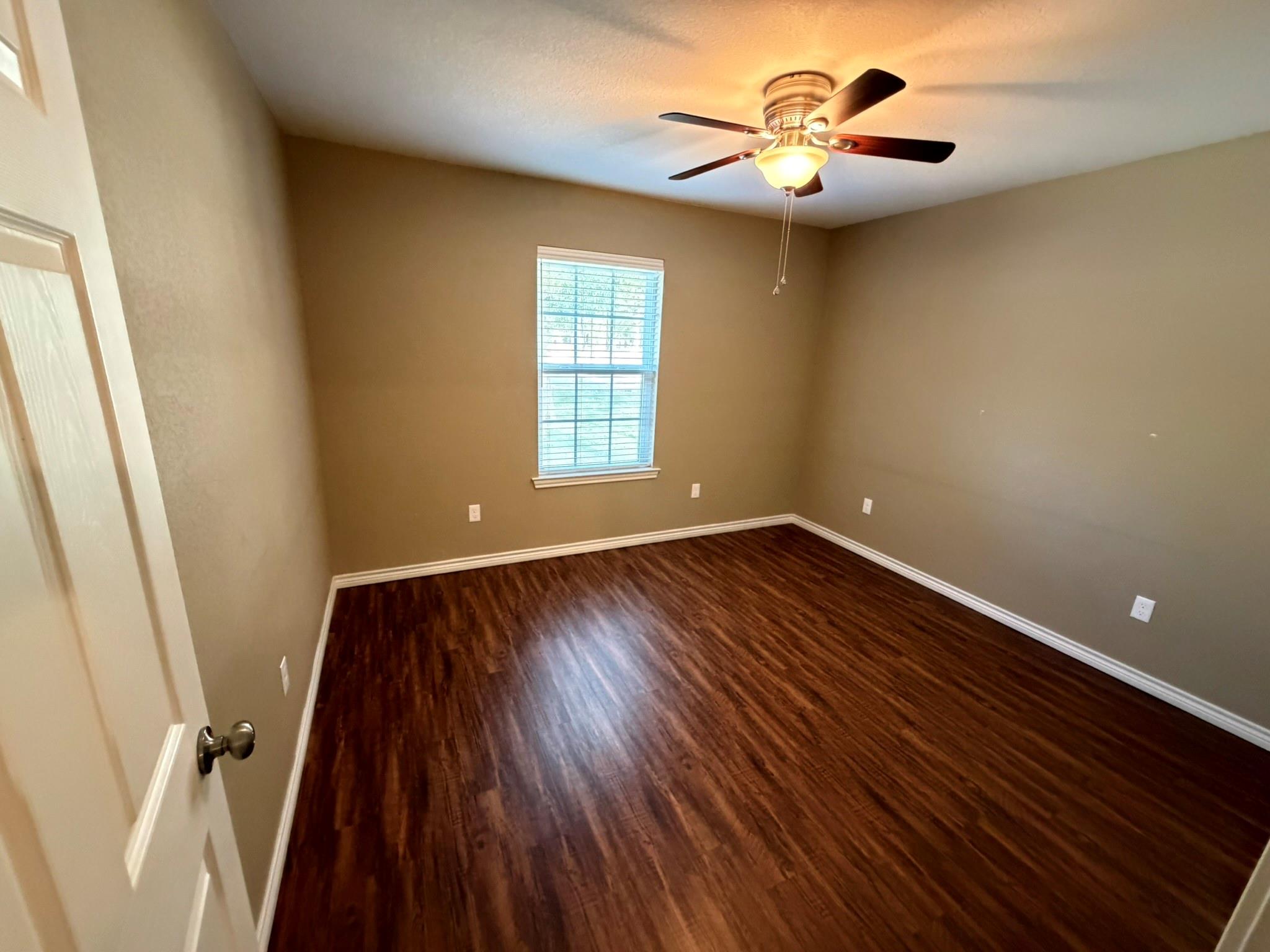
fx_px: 514
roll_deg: -2.1
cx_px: 635
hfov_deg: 102.1
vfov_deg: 85.7
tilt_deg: -14.3
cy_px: 476
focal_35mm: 14
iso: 1250
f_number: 2.2
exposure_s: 1/40
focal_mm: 2.22
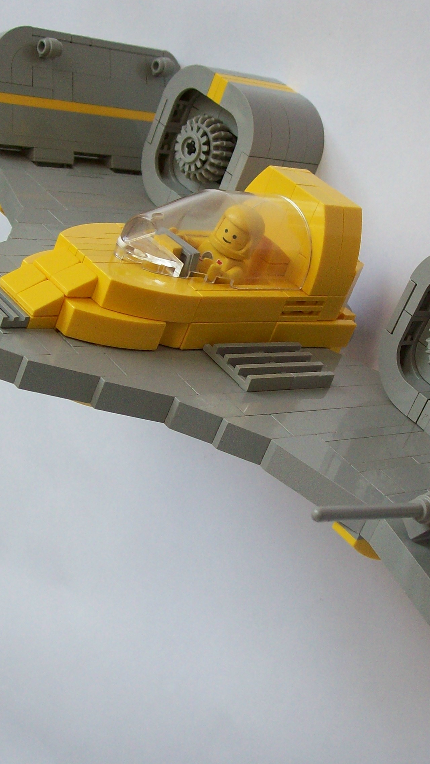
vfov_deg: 31.9
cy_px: 380
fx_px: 1338
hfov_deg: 18.2
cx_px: 266
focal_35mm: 66
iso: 102
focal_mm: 7.6
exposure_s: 1/73.6
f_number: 3
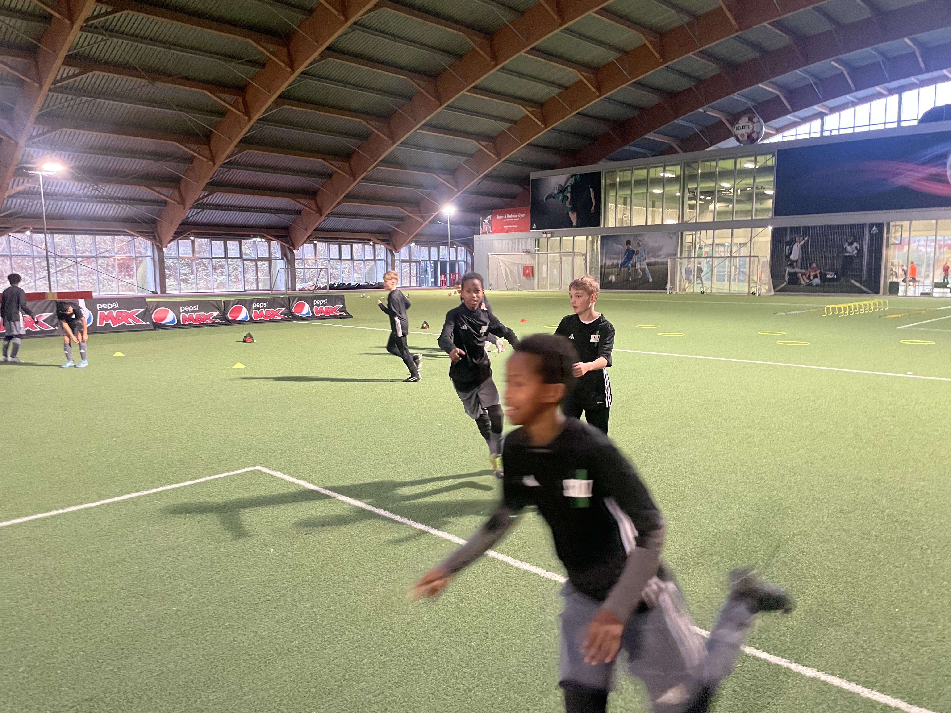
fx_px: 714
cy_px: 356
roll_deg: +1.2
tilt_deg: -6.9
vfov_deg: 53.1
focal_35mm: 26
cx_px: 476
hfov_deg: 67.3
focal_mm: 4.2
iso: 500
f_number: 1.6
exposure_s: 1/50
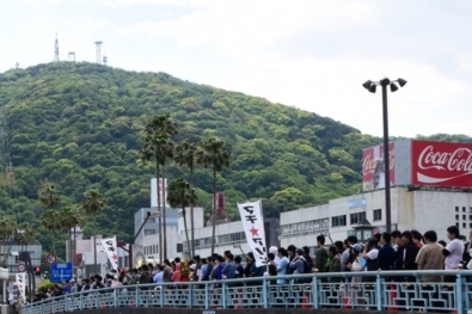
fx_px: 917
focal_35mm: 70
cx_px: 105
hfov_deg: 28.3
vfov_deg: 19.2
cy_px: 264
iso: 200
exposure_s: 1/320
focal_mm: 18
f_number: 9
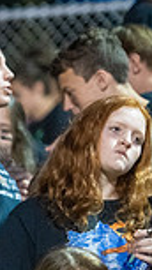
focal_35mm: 497
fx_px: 3563
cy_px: 303
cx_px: -323
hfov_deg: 2.4
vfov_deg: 4.3
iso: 6400
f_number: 2.8
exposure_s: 1/400
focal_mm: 125
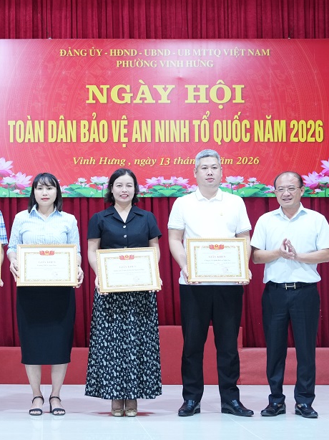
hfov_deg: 18.8
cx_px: 31
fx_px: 976
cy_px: 236
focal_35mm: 77
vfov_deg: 25.3
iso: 800
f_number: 3.2
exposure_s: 1/60
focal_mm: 32
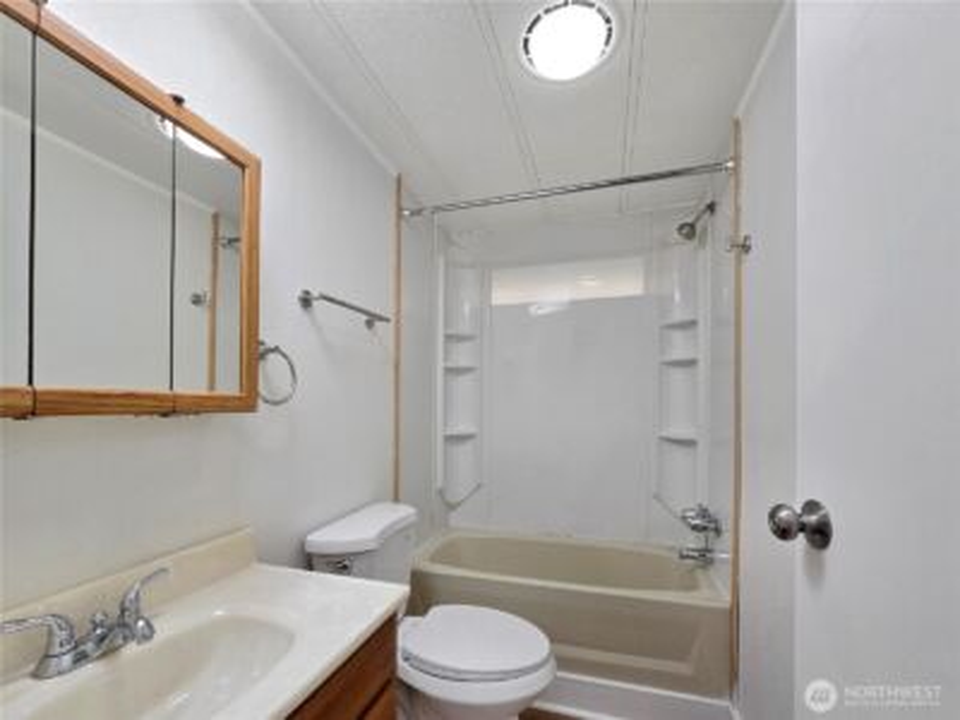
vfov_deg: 89.9
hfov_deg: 106.2
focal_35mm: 13
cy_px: 360
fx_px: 361
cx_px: 480
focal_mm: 2.2
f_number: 2.2
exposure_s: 1/120
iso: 100
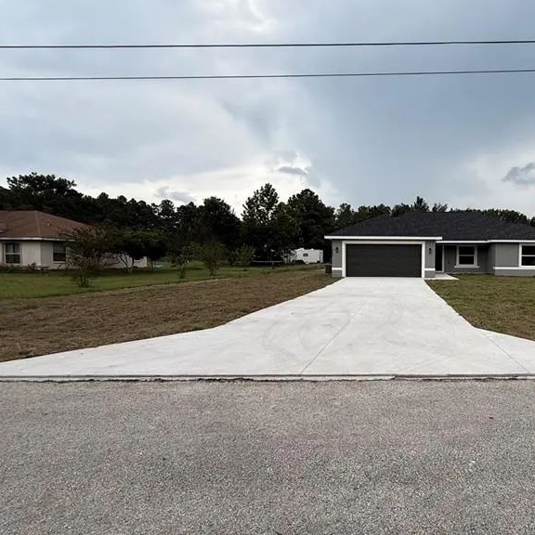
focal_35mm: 22
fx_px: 385
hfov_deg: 65.5
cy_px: 271
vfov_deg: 69.6
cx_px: 399
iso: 50
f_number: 2.2
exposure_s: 1/830
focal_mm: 2.22
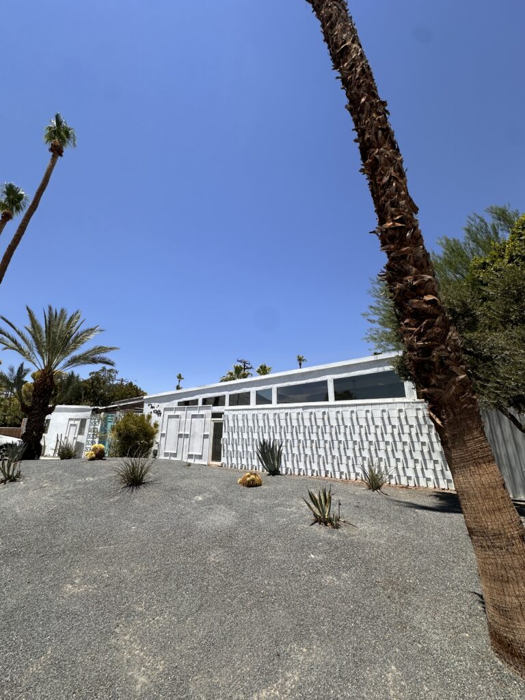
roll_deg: -1.7
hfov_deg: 85.7
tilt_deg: +18.3
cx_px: 262
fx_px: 283
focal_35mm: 14
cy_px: 350
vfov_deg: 102.1
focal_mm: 2.22
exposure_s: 1/3040
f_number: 2.2
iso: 50
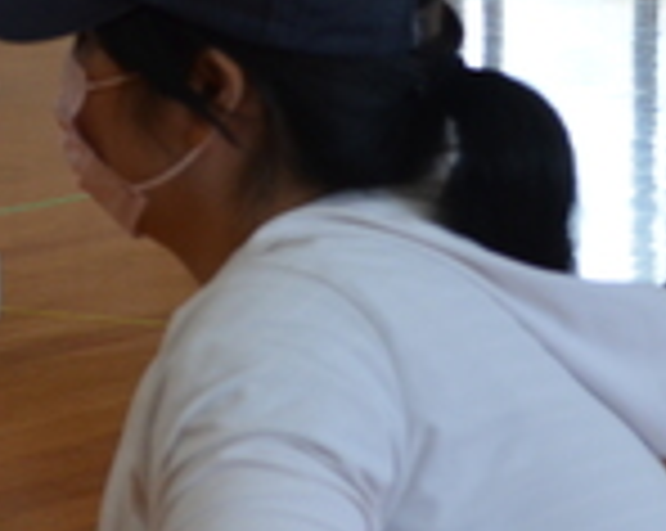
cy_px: 94
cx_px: -587
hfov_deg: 8.6
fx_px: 4253
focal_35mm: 216
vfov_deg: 7.1
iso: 400
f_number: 5
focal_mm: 35
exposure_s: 1/100
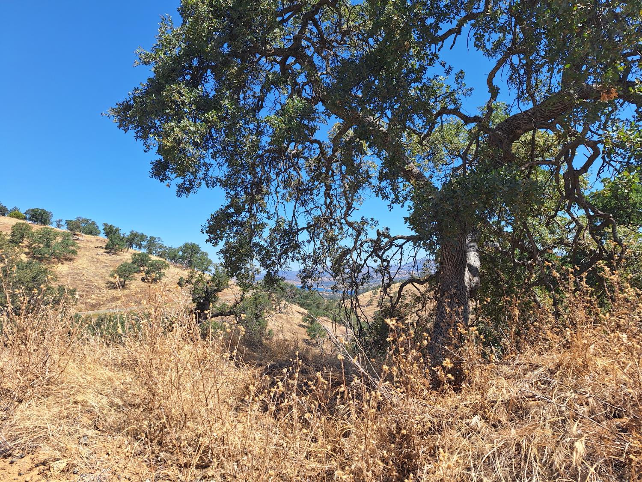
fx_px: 427
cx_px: 321
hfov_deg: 73.9
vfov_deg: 58.9
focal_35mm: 23
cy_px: 241
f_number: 1.8
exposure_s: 1/2169
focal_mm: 5.54
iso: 40
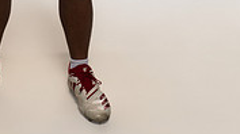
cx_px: 49
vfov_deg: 8.8
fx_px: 813
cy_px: -148
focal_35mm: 128
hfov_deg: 16.7
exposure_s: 1/200
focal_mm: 48
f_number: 6.3
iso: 500
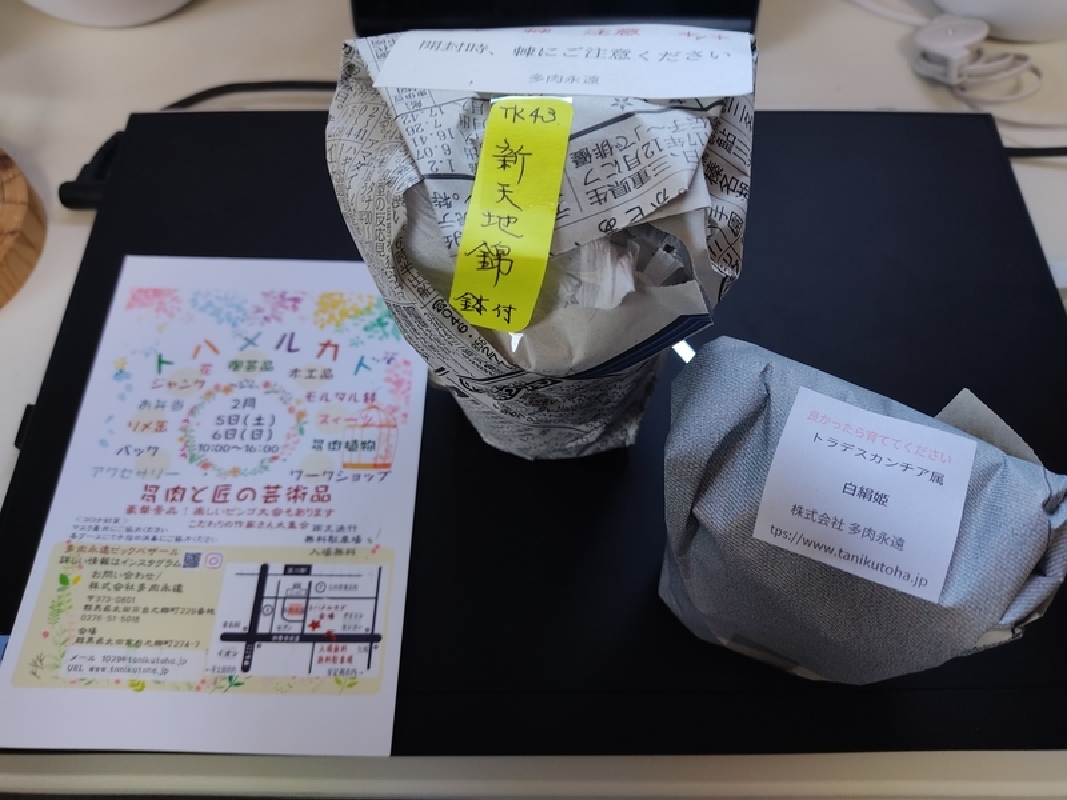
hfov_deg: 67.3
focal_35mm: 26
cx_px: 534
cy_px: 400
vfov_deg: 53.1
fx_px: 801
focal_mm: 4.74
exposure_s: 1/33
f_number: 1.79
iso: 264
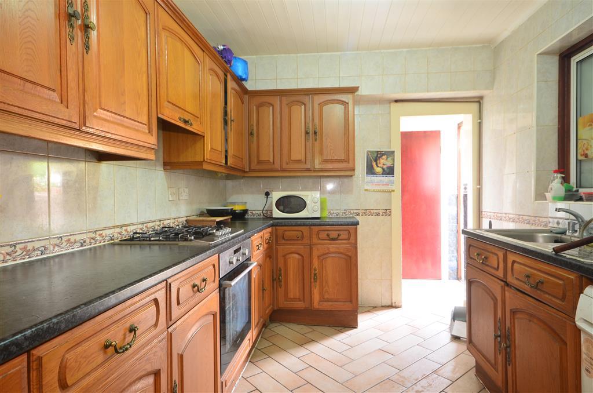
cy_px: 196
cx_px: 296
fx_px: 345
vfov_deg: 59.3
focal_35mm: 21
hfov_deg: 81.3
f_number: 8
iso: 200
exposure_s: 1/1.3
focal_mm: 14
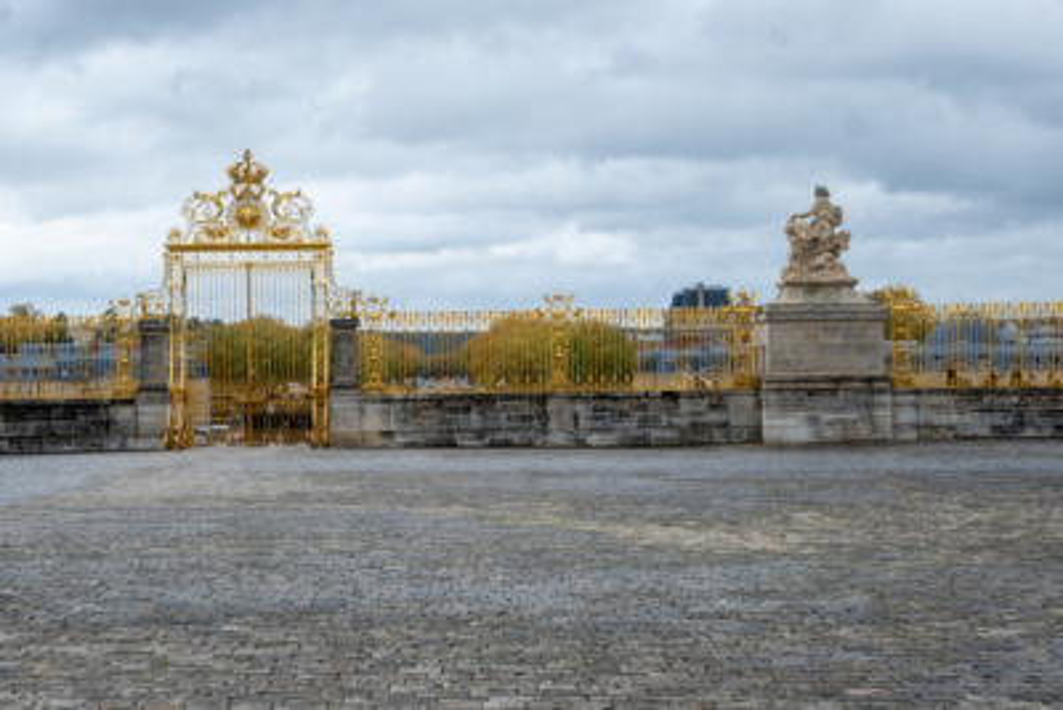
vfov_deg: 18.2
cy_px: 355
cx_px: 532
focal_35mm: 75
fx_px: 2215
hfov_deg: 27.0
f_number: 6.3
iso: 400
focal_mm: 50
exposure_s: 1/250
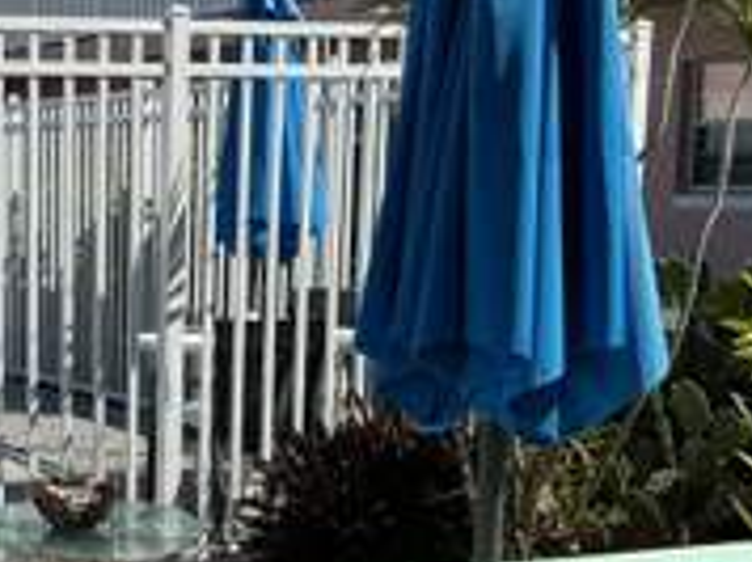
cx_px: -4
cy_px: 475
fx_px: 1692
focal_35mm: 78
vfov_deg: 18.6
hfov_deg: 23.9
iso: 25
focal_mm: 3
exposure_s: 1/2667
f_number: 1.8
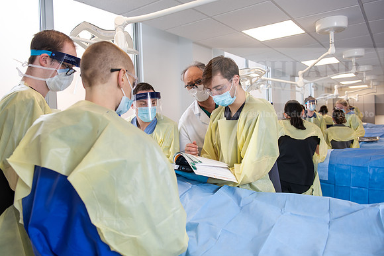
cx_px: 192
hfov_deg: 67.4
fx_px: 288
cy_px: 128
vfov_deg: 48.0
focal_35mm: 27
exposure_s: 1/200
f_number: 4
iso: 500
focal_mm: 27
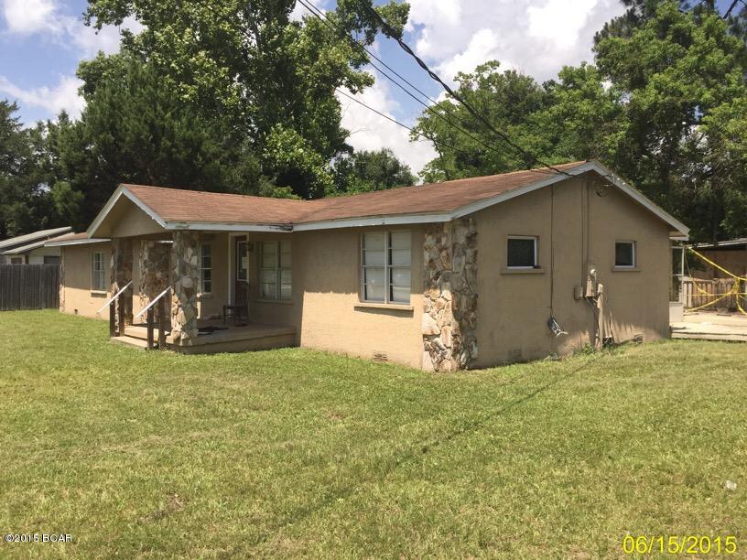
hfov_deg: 61.7
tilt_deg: +2.4
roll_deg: -1.8
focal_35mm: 29
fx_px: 626
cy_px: 280
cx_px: 374
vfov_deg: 48.2
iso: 32
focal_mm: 4.15
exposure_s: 1/1647
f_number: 2.2
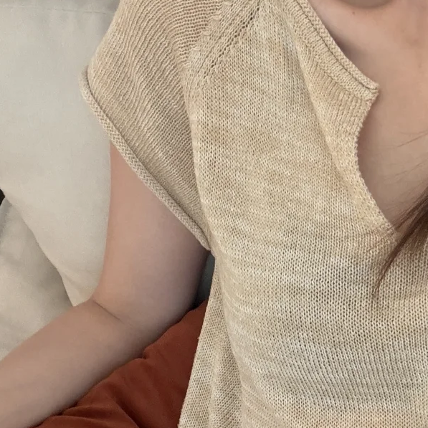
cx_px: 340
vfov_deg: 25.9
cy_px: 392
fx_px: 895
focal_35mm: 64
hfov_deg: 26.4
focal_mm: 2.71
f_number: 1.9
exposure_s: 1/60
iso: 250
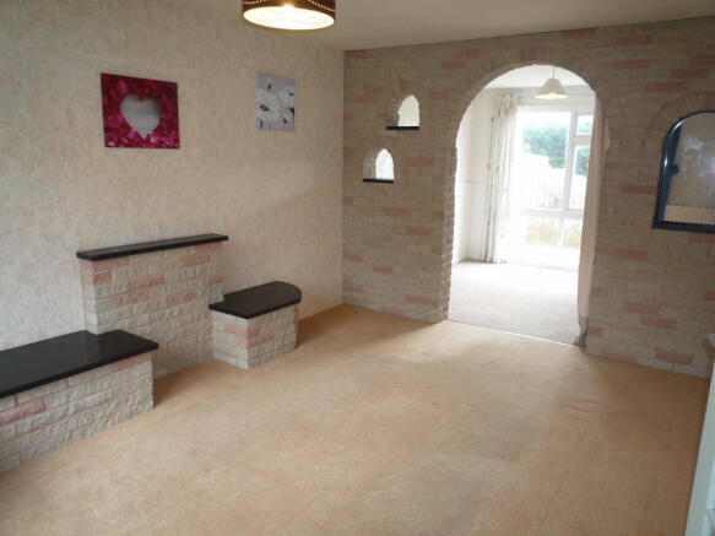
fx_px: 516
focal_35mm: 25
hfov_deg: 69.4
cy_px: 268
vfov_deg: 54.9
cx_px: 358
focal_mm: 4.4
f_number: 2.8
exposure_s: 1/40
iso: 100
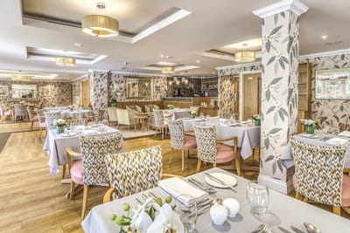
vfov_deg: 67.4
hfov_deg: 90.0
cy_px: 116
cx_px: 175
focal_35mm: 18
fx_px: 175
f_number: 7.1
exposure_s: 1/6
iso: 320
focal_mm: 12
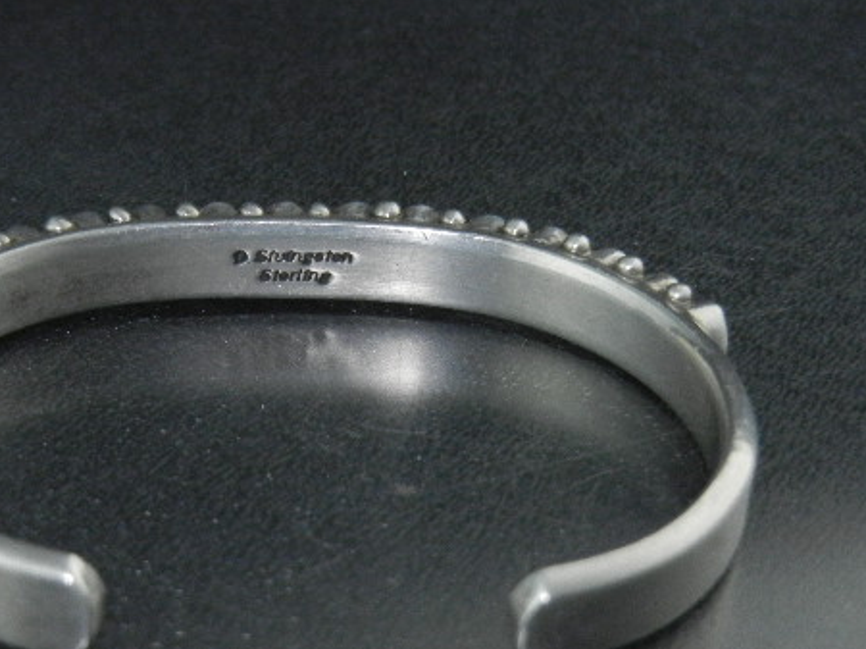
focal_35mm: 84
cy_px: 385
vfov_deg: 17.5
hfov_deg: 23.2
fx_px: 2100
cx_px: 302
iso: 800
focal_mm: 10.6
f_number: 8
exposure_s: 1/30
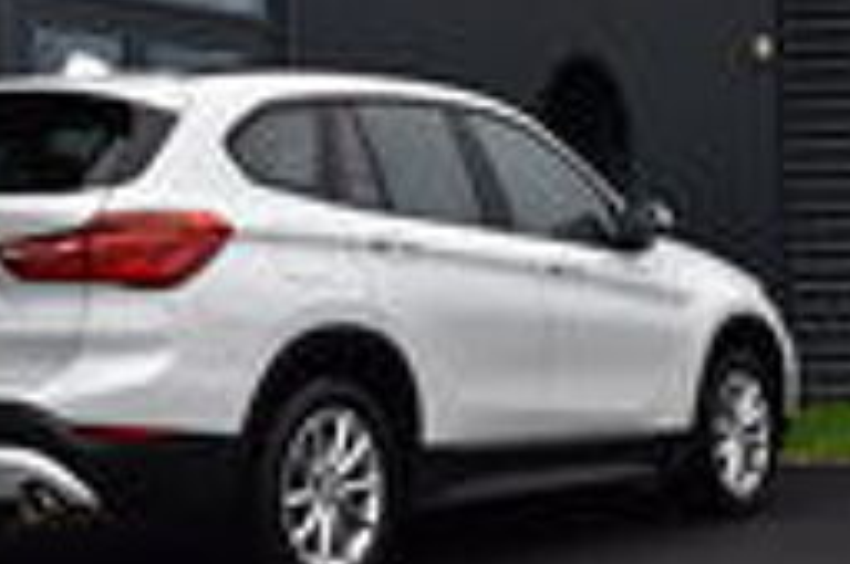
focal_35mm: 90
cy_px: 231
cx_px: 305
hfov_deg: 22.6
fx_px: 2122
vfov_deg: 15.1
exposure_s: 1/80
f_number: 8
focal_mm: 32
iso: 400
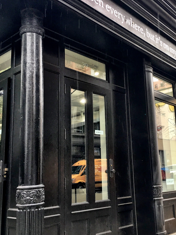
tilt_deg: +13.8
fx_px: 278
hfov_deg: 35.0
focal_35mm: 41
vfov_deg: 45.8
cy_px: 114
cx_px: 109
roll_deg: +2.7
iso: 25
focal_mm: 4.15
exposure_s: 1/30
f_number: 2.2
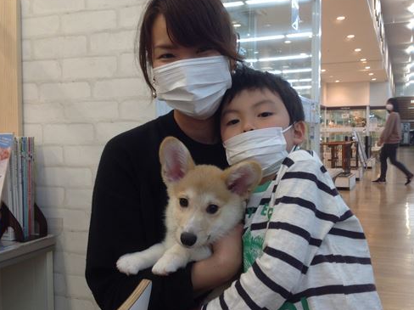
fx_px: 514
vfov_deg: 33.5
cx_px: 217
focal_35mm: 43
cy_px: 150
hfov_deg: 43.9
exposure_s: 1/40
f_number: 2.4
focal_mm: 4.28
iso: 50
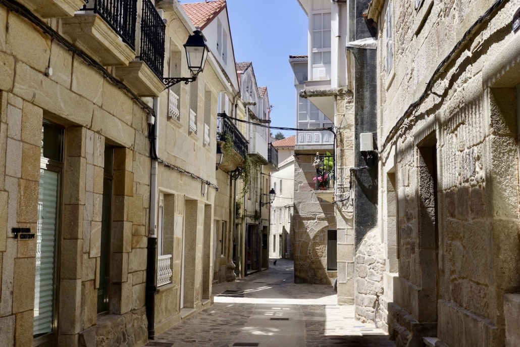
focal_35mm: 46
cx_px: 260
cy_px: 174
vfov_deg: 29.3
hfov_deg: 42.7
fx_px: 664
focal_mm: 16.84
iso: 125
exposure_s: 1/320
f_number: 5.6
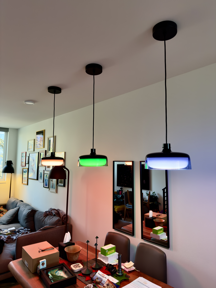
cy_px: 144
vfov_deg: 71.6
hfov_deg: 56.8
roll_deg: +0.0
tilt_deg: +5.3
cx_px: 108
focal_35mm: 24
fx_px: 200
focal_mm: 6.76
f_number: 1.78
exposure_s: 1/60
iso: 200
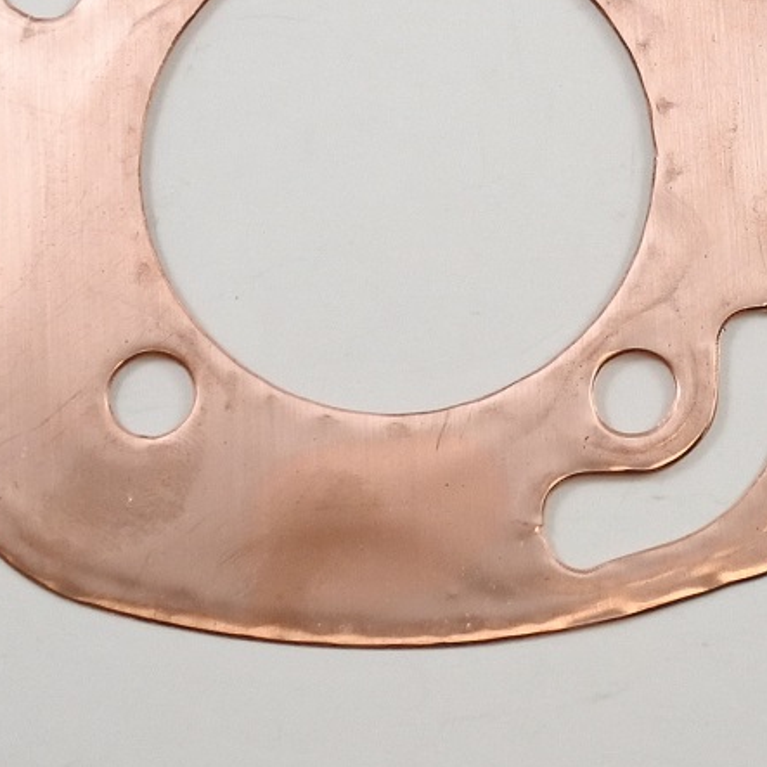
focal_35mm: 153
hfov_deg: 11.2
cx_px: 860
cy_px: -293
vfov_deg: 11.1
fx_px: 3835
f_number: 4.2
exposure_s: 1/125
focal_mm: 15.3
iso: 400
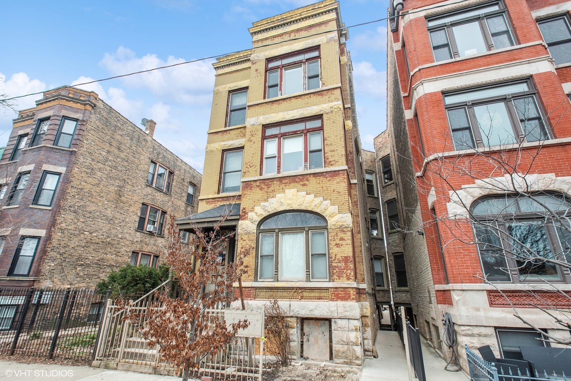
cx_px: 286
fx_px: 270
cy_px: 190
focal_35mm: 17
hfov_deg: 93.3
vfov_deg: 70.5
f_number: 8
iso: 400
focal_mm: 17
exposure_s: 1/200
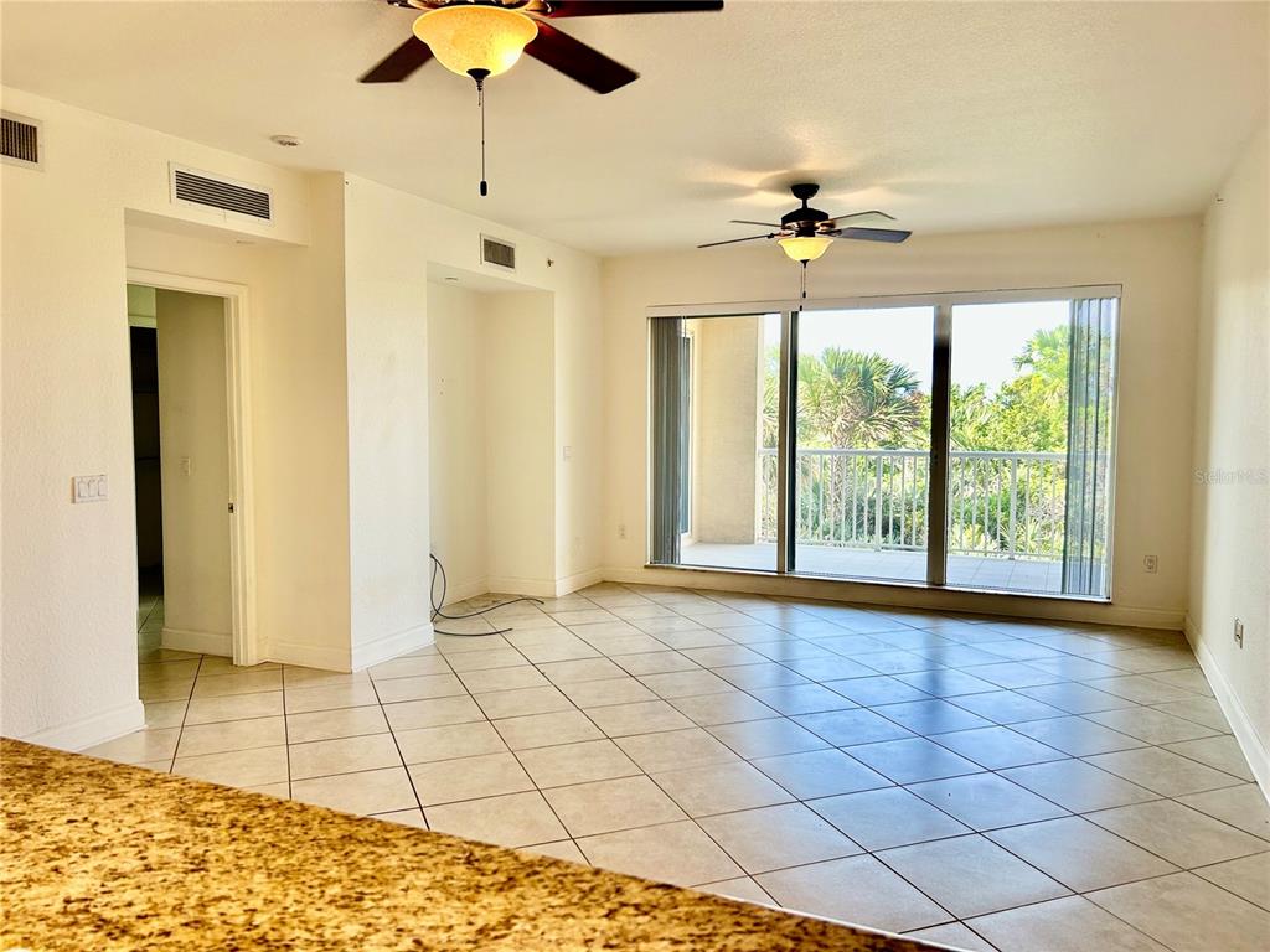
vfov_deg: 53.1
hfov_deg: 67.3
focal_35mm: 26
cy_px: 476
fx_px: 954
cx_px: 635
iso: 64
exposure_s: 1/120
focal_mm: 5.7
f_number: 1.5
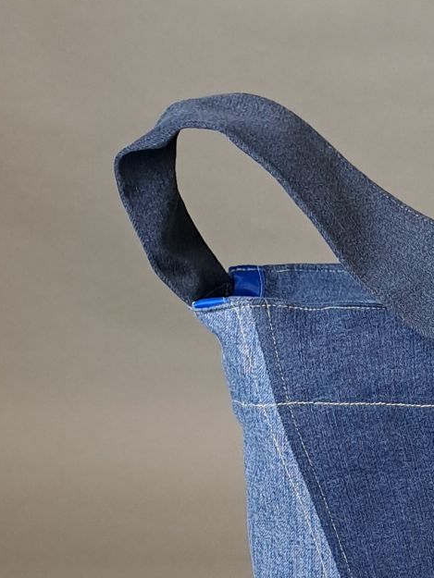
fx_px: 1337
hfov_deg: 16.9
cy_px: 504
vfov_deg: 23.8
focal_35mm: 80
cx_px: 626
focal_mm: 4.65
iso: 200
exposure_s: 1/50
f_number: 1.8
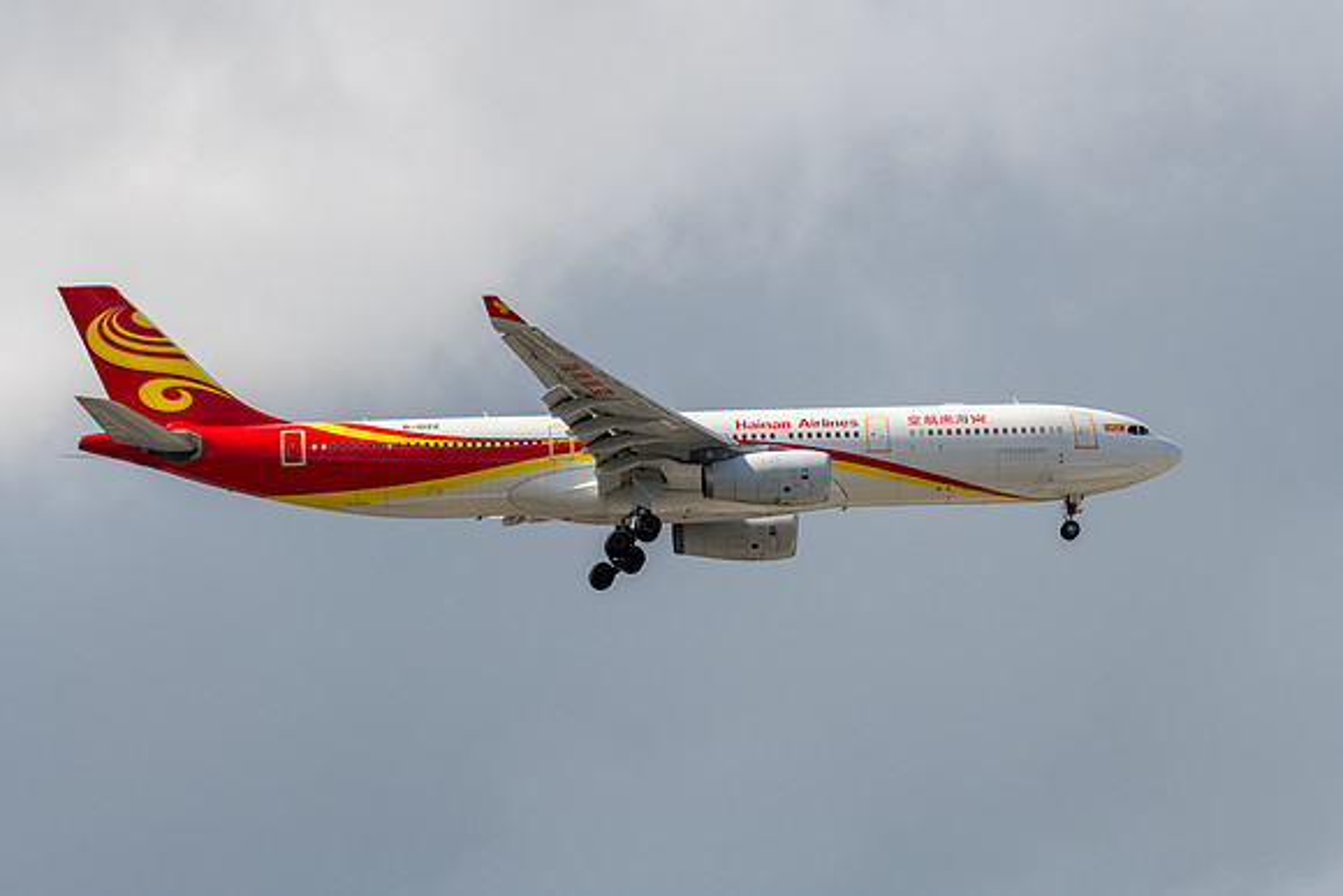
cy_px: 448
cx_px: 672
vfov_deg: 3.8
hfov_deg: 5.7
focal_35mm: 360
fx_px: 13433
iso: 800
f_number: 13
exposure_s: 1/1600
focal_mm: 360
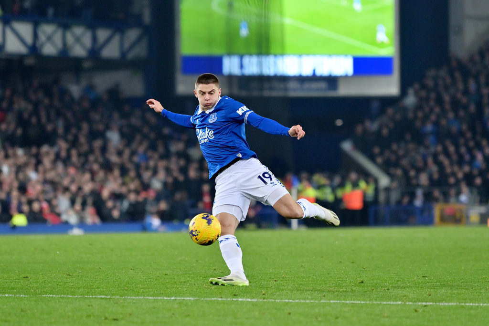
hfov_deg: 11.1
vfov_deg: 7.4
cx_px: 244
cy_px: 163
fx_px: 2513
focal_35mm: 185
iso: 1250
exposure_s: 1/1600
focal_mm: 185
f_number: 3.2
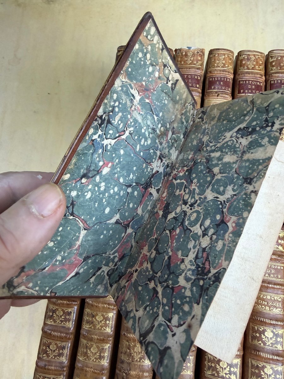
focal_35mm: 24
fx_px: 263
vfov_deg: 71.6
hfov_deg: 56.8
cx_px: 142
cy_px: 190
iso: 250
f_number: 2.2
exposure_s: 1/121
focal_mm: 2.22
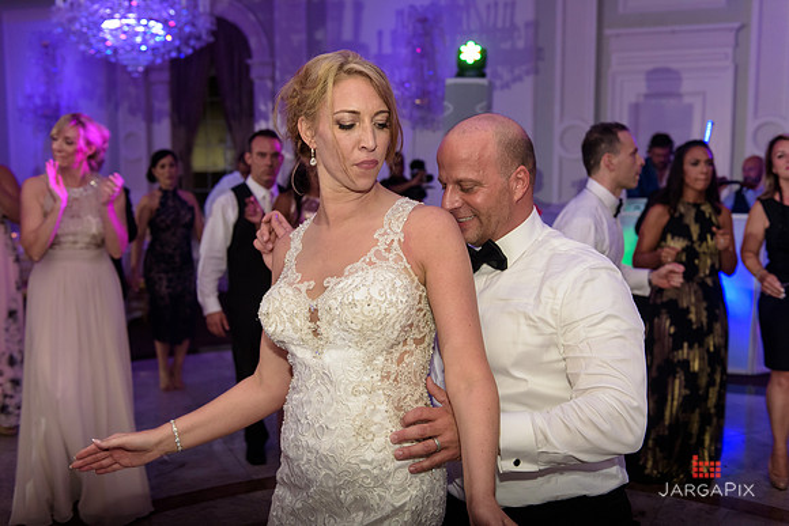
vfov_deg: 35.1
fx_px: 833
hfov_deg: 50.7
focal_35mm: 38
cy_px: 263
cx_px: 394
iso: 1600
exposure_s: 1/125
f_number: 3.2
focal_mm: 38
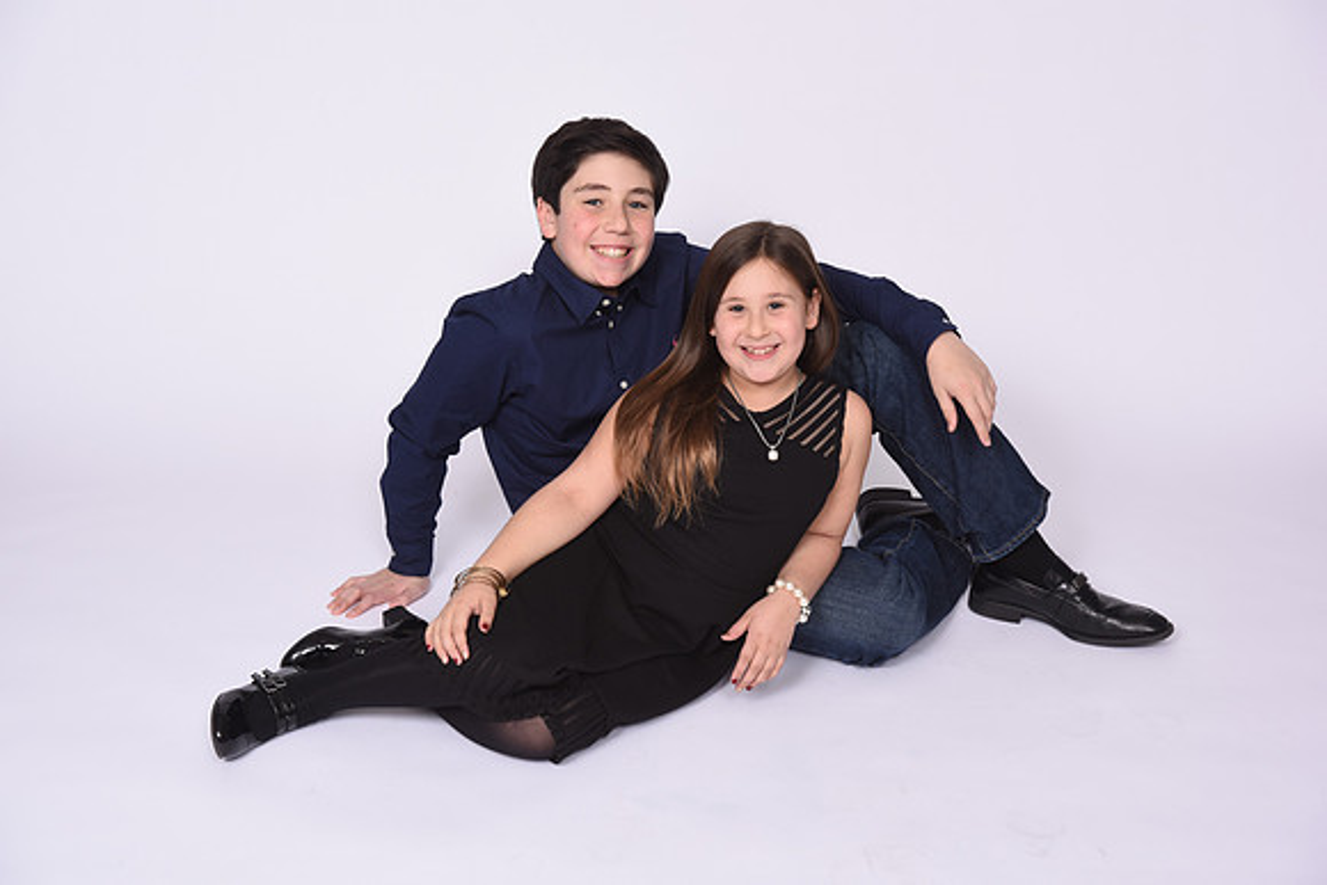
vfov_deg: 28.1
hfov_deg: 41.1
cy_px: 442
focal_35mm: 48
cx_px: 664
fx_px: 1770
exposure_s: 1/160
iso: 320
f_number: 11
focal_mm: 48
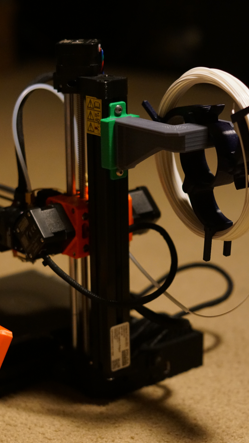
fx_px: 927
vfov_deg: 26.9
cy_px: 221
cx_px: 147
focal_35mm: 79
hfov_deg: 15.3
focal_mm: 50
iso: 3200
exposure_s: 1/125
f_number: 2.2
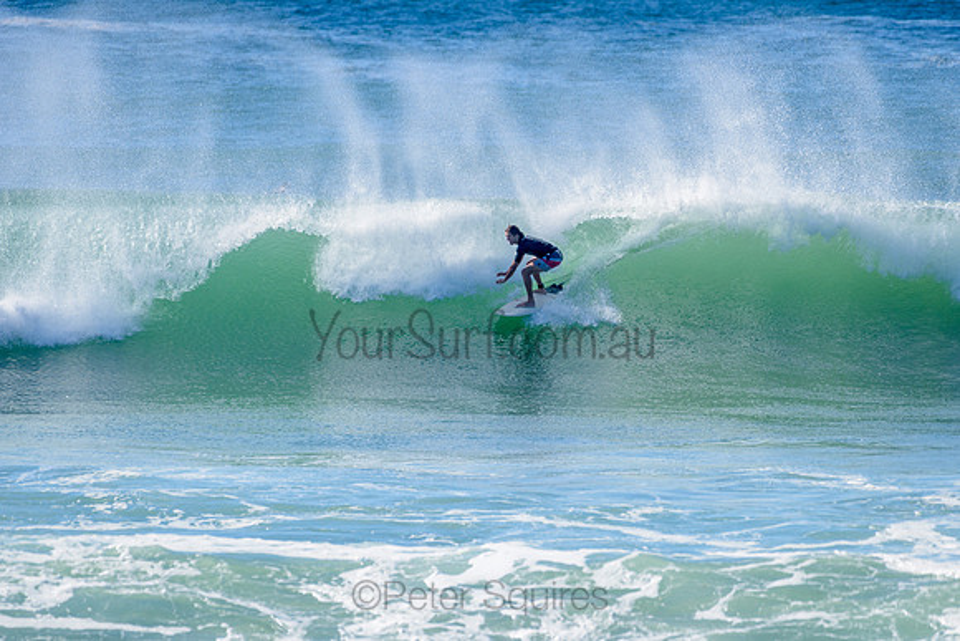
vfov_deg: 2.7
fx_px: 13617
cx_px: 486
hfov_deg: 4.0
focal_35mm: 511
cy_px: 321
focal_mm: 500
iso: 250
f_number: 5.6
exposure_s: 1/2000
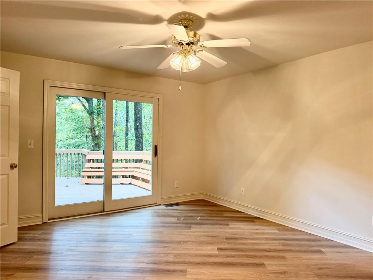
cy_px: 140
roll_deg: -0.2
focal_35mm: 24
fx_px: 259
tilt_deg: -0.2
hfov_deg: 71.6
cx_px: 186
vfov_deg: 56.8
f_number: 1.78
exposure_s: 1/60
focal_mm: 6.76
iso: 320
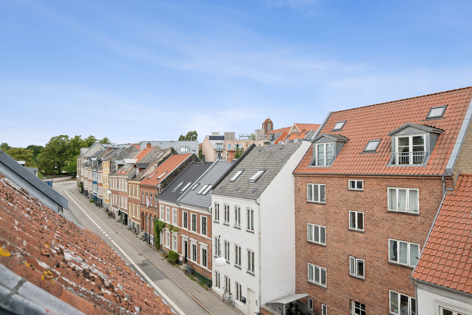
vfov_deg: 58.3
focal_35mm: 22
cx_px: 236
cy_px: 158
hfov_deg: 79.9
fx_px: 282
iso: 100
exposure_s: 1/400
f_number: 6.3
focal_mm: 21.5
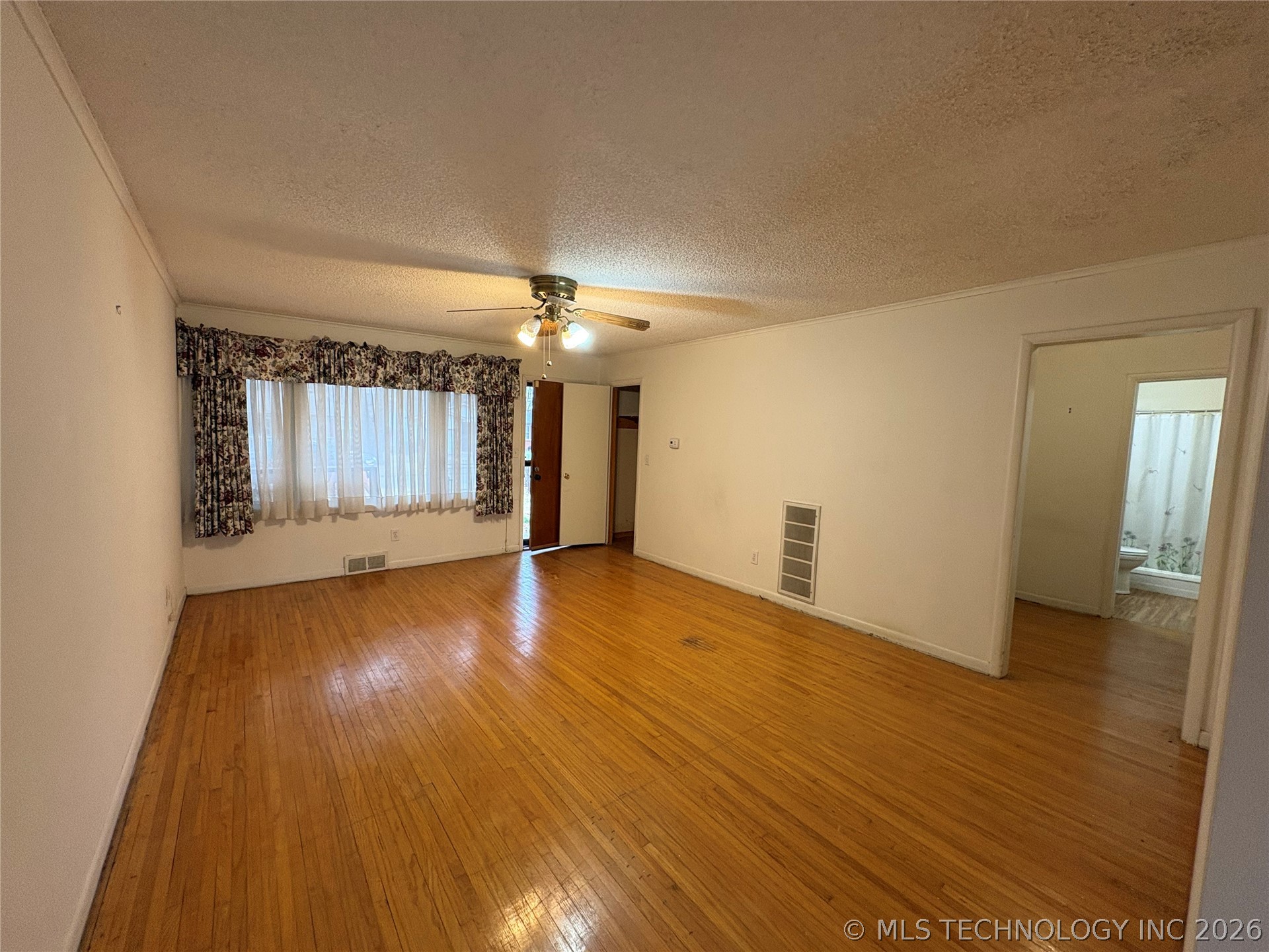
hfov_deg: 102.1
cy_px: 476
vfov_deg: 85.7
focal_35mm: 14
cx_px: 634
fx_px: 513
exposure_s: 1/120
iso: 200
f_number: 2.2
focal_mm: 2.22
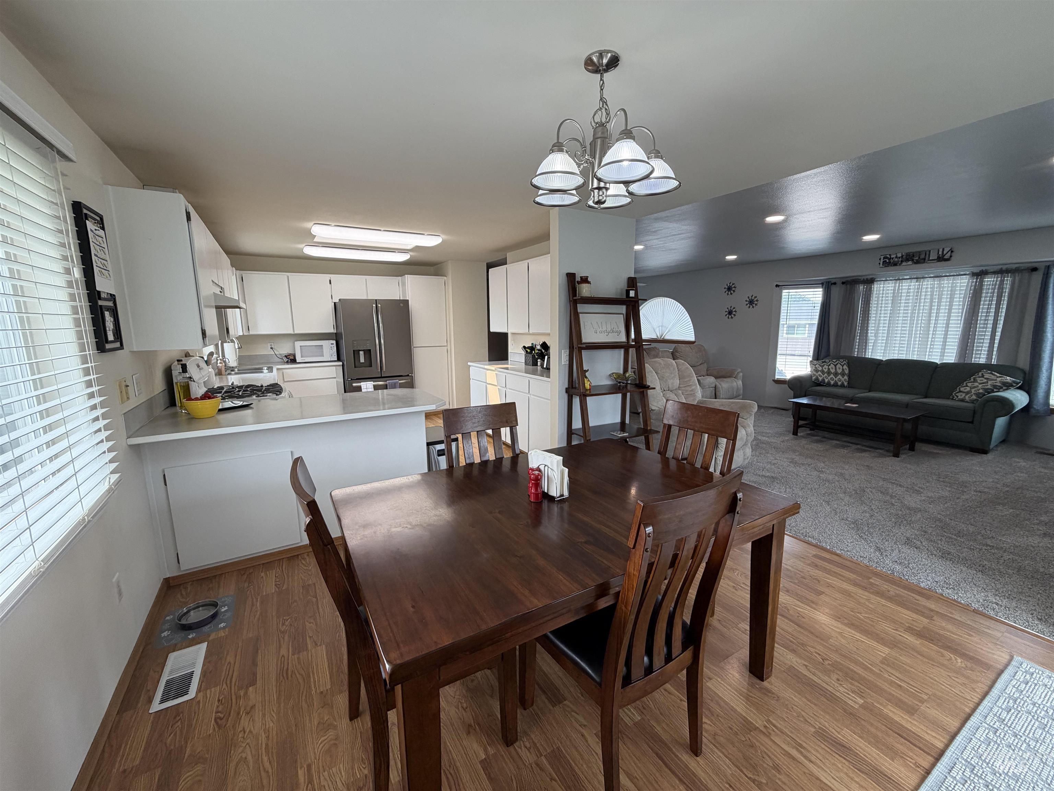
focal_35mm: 14
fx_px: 426
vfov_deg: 85.7
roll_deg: +0.9
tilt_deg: -9.3
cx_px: 527
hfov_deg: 102.1
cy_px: 396
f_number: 2.2
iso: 100
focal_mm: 2.22
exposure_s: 1/120
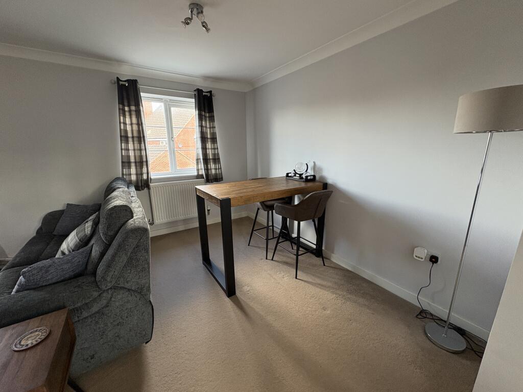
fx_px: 212
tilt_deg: -13.3
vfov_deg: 85.7
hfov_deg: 102.1
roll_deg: +0.5
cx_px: 262
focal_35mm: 14
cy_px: 196
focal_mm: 2.22
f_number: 2.2
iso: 250
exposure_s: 1/60
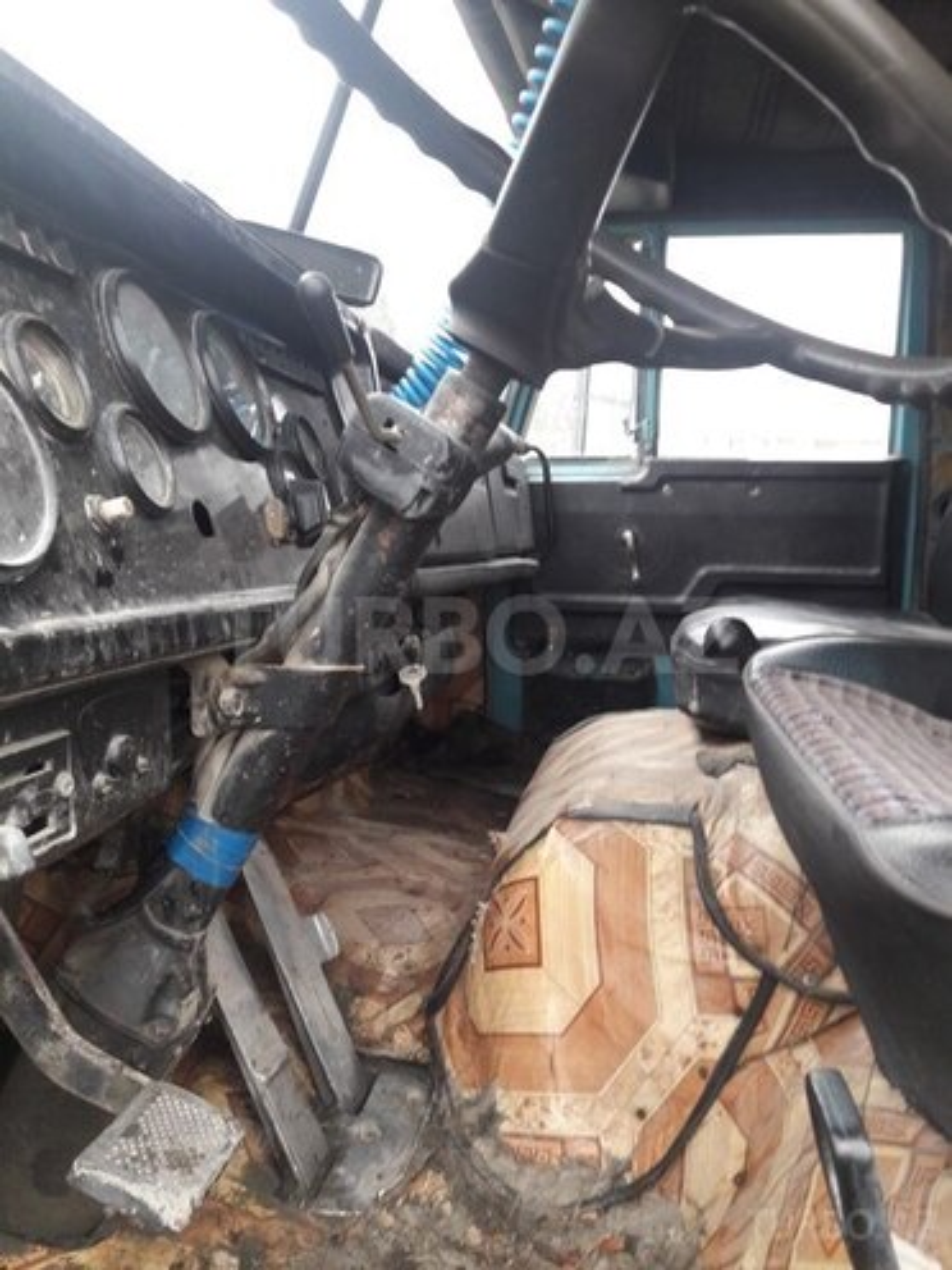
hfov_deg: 49.7
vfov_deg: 63.4
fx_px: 1027
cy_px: 635
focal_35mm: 28
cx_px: 476
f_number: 1.9
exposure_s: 1/50
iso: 50
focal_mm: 3.7
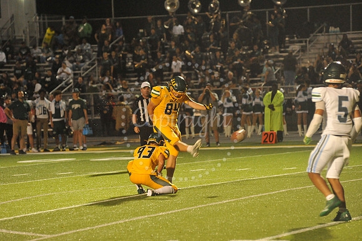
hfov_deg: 10.3
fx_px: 2010
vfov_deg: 6.9
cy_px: 120
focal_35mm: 200
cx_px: 181
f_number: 5
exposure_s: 1/250
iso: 6400
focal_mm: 200
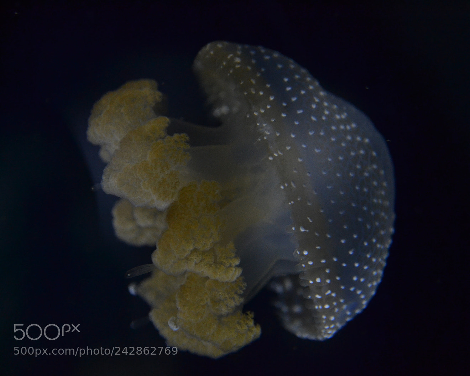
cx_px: 276
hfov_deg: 16.6
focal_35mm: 116
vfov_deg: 13.3
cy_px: 189
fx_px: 1614
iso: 1600
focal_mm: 68
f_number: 5
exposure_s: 1/100
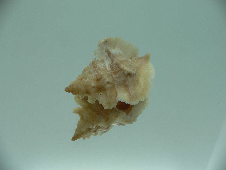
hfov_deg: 52.6
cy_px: 85
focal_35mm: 35
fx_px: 229
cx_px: 113
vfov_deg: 40.7
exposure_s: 1/80
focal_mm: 4.6
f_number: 2.8
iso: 80
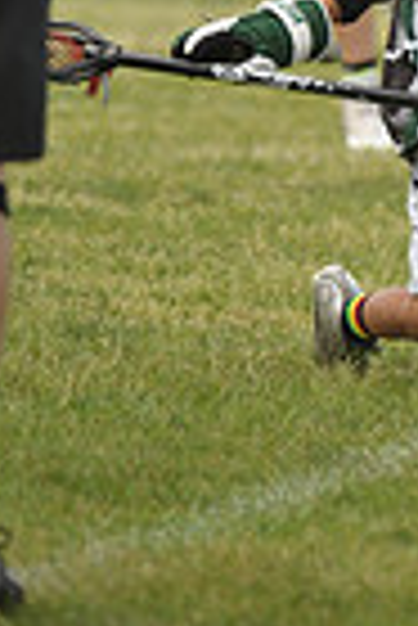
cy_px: -540
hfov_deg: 1.3
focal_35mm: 1083
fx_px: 18814
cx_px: 440
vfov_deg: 1.9
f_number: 4
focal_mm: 260
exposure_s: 1/2500
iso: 800
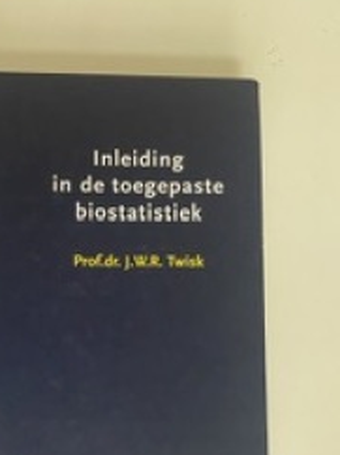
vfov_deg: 43.0
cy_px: 318
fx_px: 564
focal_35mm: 43
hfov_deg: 33.0
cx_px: 96
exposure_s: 1/36
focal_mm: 4.25
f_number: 1.8
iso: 640
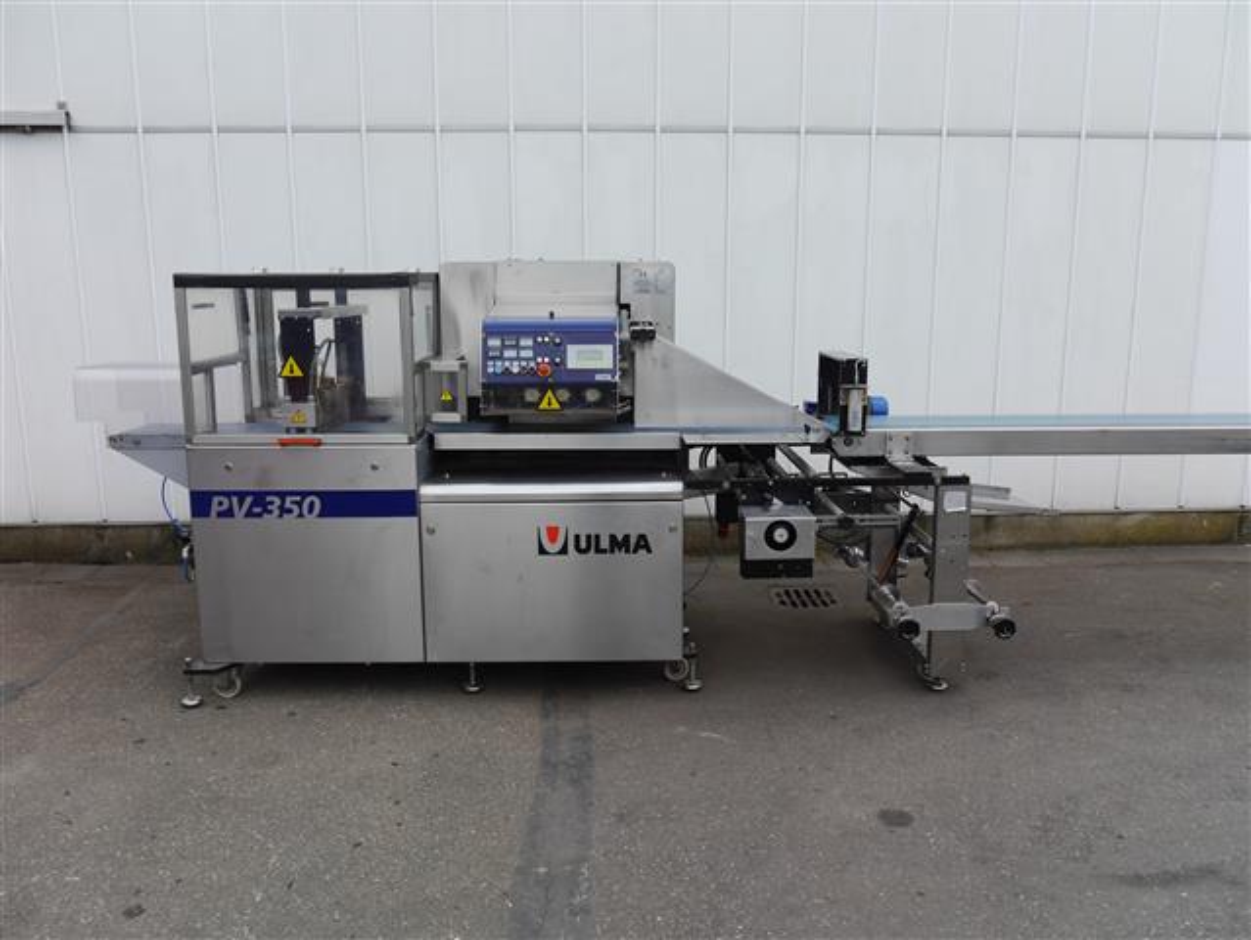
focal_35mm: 28
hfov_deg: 63.4
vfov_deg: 49.8
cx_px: 626
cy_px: 470
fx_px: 1012
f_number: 5.6
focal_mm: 14
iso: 160
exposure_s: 1/320
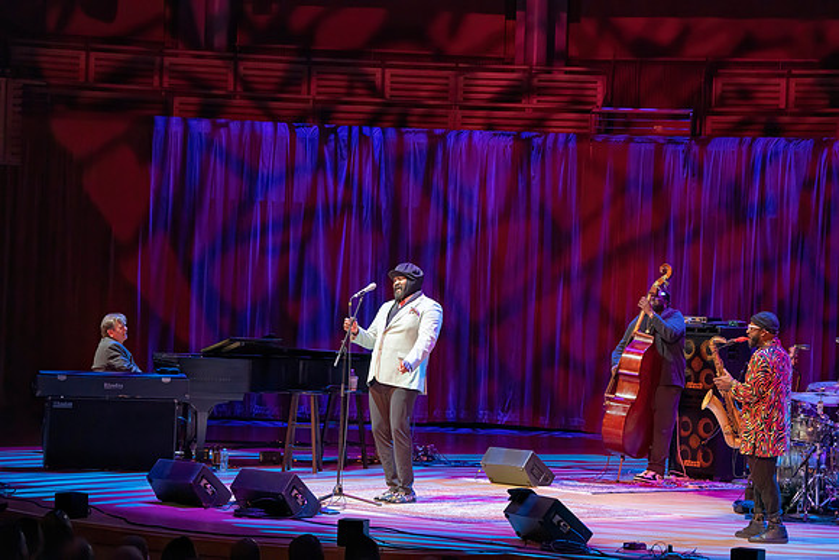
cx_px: 420
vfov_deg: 13.7
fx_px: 2331
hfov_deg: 20.4
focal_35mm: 100
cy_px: 280
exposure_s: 1/320
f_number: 5.6
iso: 6400
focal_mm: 100
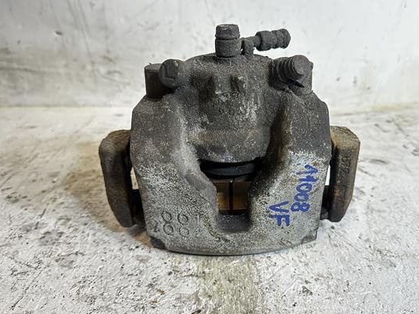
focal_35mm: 29
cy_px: 152
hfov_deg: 61.5
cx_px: 237
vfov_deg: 48.2
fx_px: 351
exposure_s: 1/50
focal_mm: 6.86
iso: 320
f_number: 1.78
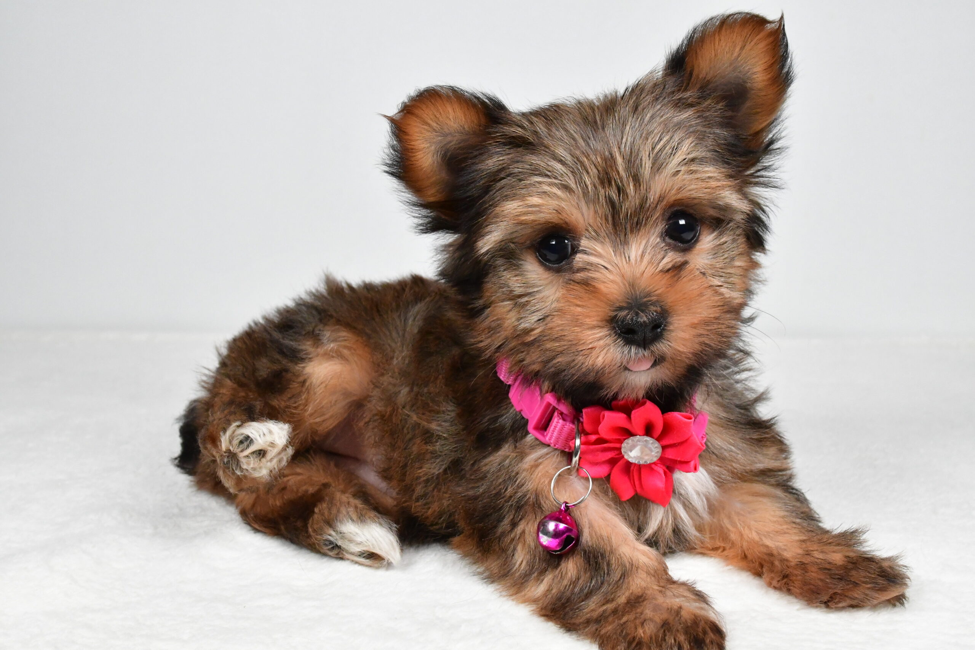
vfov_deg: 31.9
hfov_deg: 46.4
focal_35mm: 42
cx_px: 488
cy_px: 325
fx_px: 1137
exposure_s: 1/640
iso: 5000
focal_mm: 28
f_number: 13
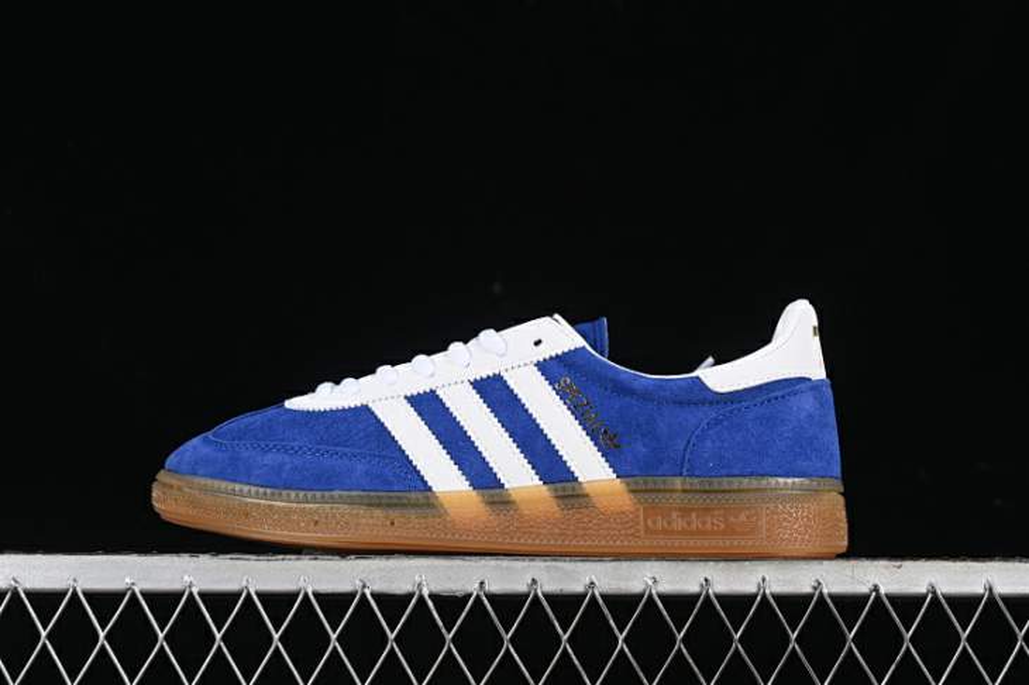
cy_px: 342
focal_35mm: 75
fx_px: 2143
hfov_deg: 27.0
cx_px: 514
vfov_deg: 18.2
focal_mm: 50
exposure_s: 1/80
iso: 160
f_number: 7.1
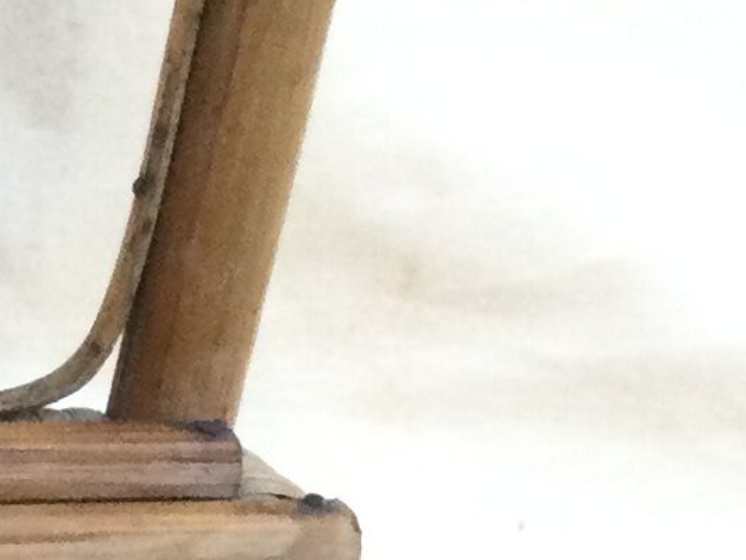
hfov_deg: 9.4
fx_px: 4076
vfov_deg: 7.5
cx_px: -1022
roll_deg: -1.8
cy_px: 1195
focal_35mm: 189
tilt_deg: -32.1
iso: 50
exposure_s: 1/33
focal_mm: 3.3
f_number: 2.4
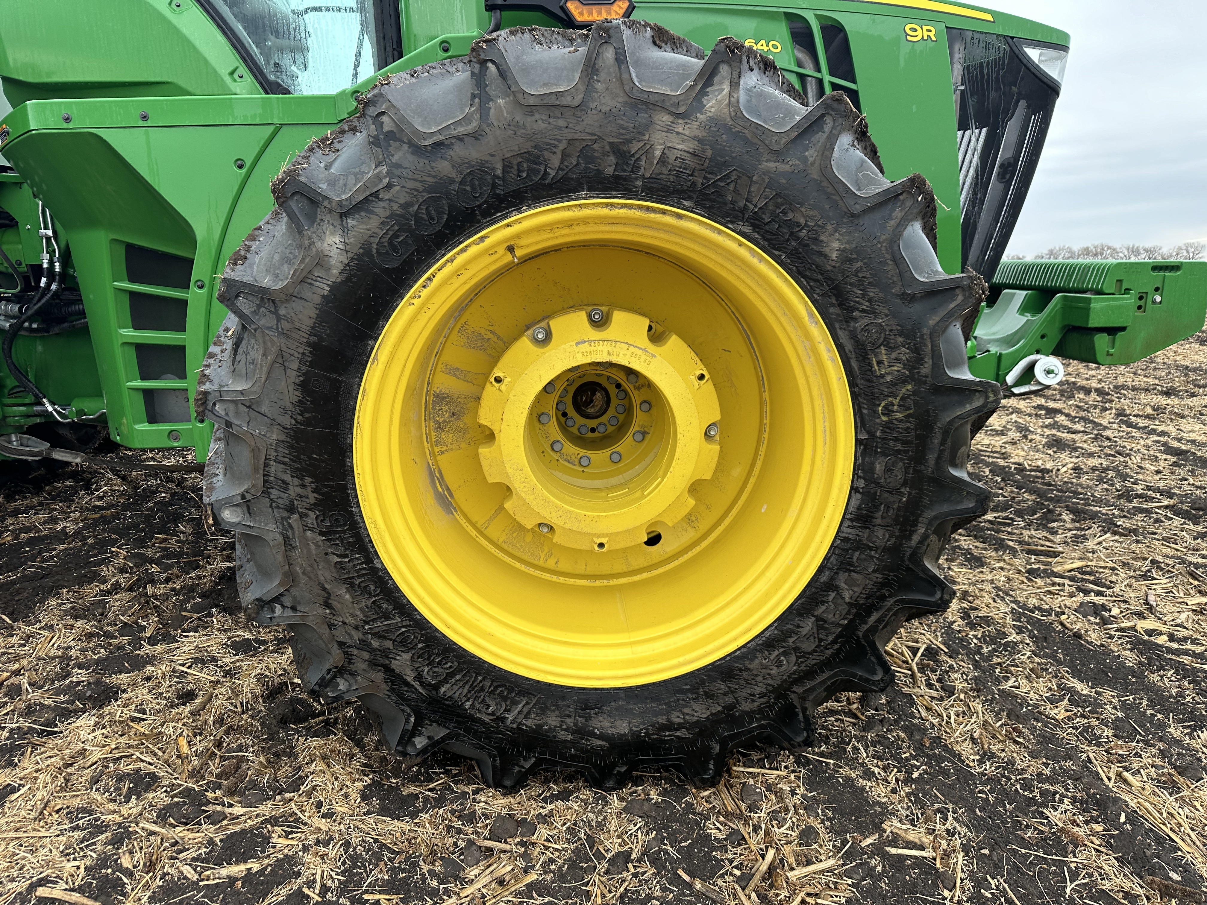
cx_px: 604
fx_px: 837
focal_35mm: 24
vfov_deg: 56.8
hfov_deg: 71.6
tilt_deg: -10.6
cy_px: 452
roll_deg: +0.7
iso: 80
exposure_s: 1/121
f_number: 1.78
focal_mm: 6.86
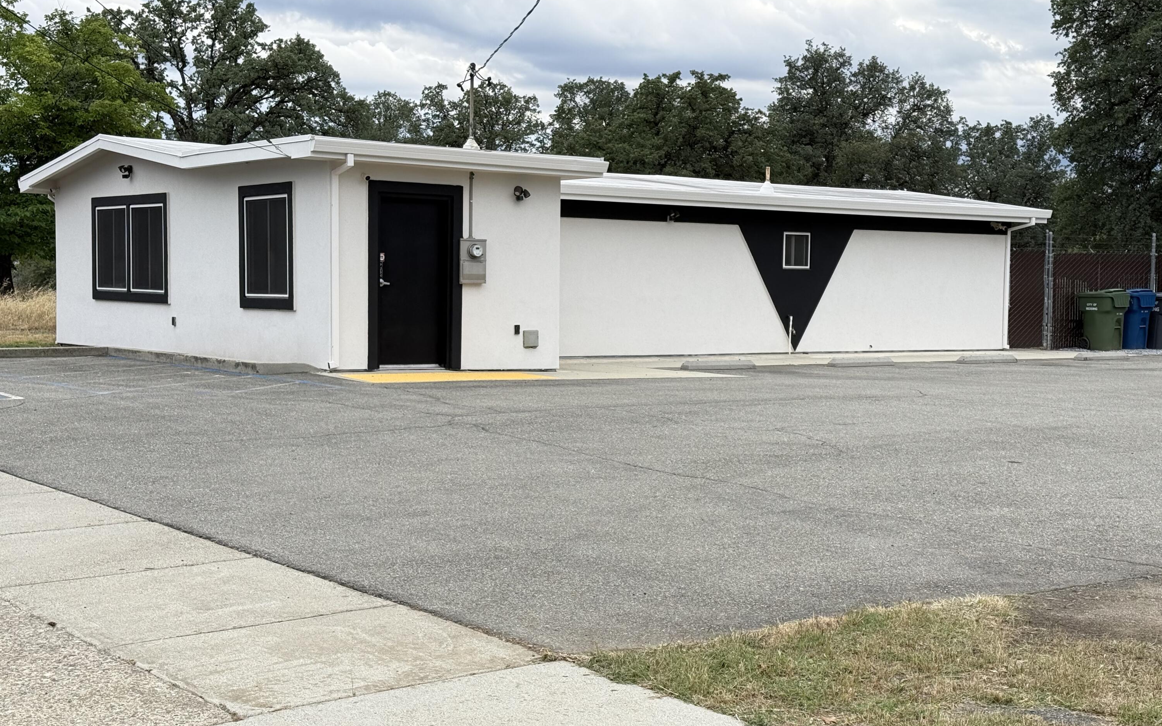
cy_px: 400
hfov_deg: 39.6
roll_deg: -1.1
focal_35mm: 51
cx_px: 582
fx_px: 1615
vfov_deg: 25.3
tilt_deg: -2.2
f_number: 1.78
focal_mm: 6.76
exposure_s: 1/1642
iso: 100
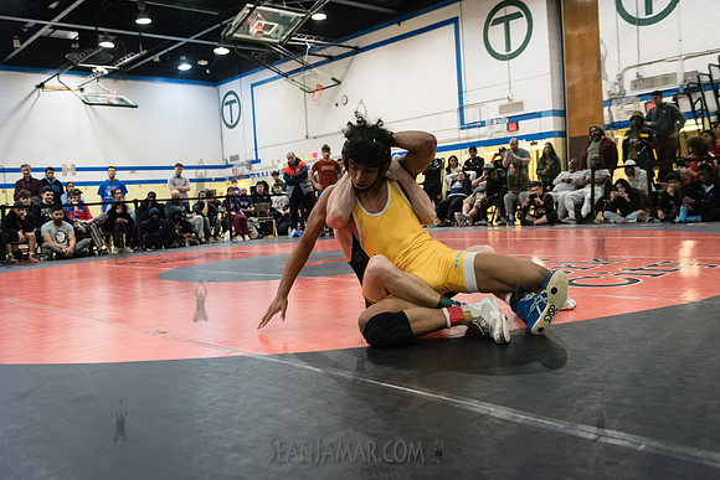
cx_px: 360
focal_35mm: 34
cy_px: 240
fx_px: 680
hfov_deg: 55.8
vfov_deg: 38.9
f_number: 3.2
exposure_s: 1/500
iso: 8000
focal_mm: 34
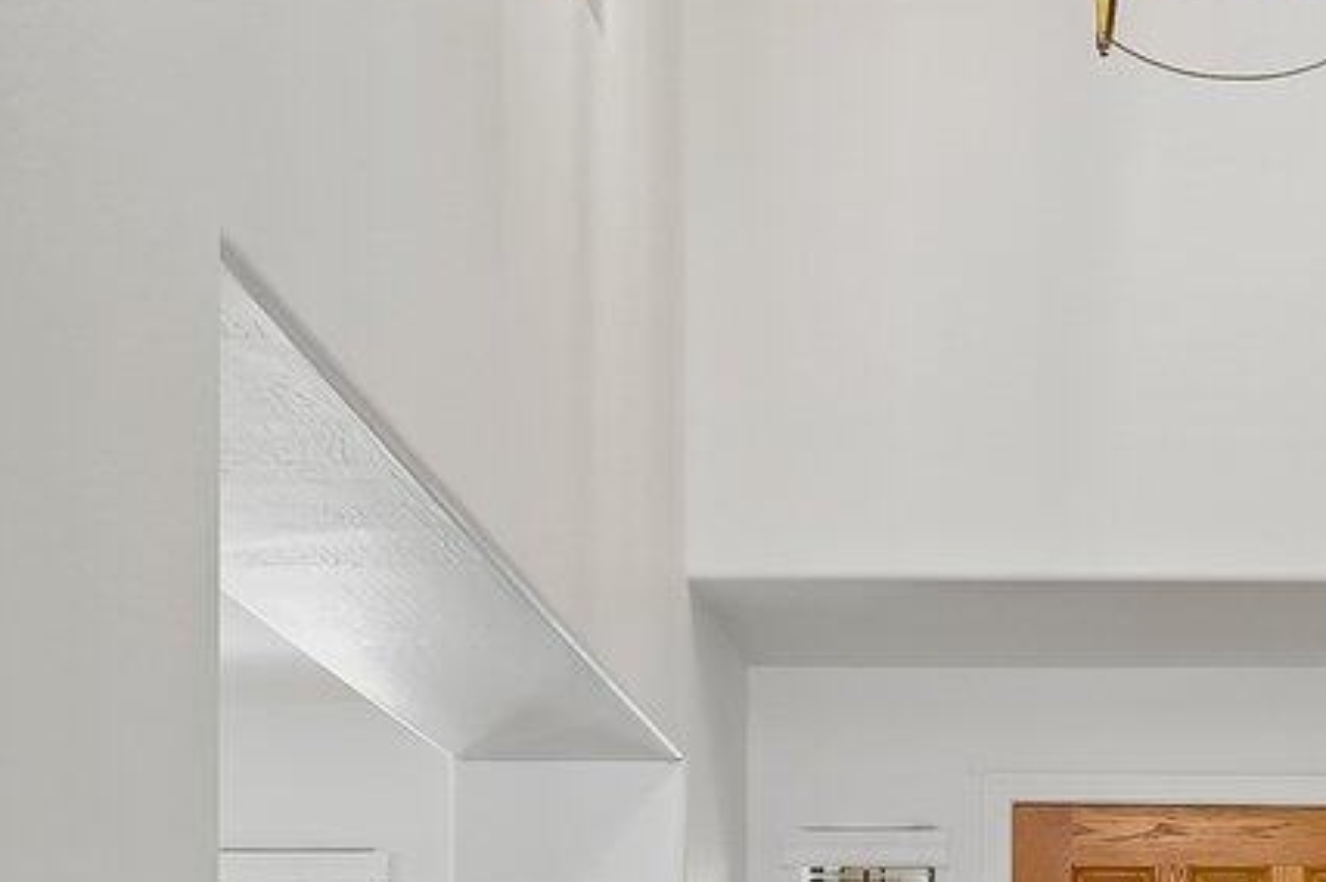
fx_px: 3533
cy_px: 1328
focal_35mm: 96
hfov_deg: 20.7
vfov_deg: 13.4
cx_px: 1236
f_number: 8
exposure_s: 1/40
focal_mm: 20
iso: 640
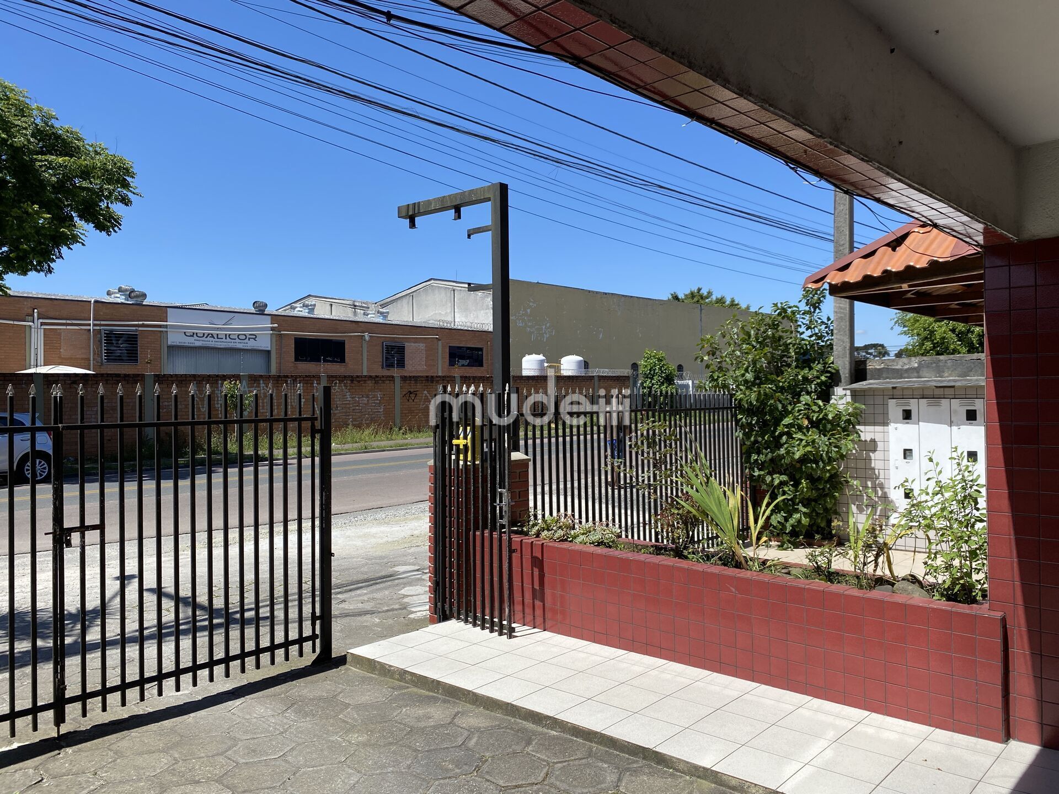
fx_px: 795
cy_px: 397
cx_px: 530
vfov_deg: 53.1
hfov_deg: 67.3
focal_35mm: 26
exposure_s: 1/2755
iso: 32
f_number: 1.8
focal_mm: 4.25
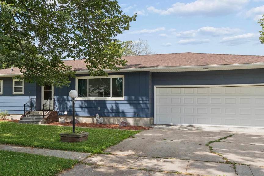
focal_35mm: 34
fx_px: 252
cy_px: 101
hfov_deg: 53.9
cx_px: 83
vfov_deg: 38.4
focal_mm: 15.5
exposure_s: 1/250
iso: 200
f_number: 8
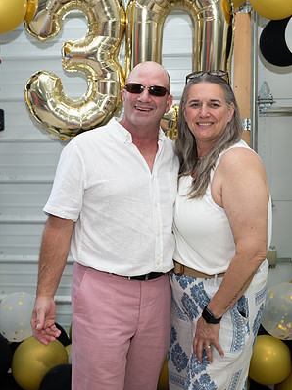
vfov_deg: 37.4
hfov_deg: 28.4
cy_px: 173
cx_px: 103
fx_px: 573
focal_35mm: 51
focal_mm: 31
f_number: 4.5
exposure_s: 1/160
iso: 100
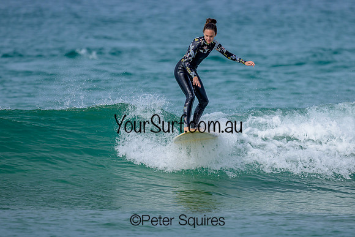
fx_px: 10855
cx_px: 242
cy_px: 148
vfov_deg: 1.3
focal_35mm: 1101
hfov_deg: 1.9
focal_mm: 800
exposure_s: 1/2000
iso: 280
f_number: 6.3
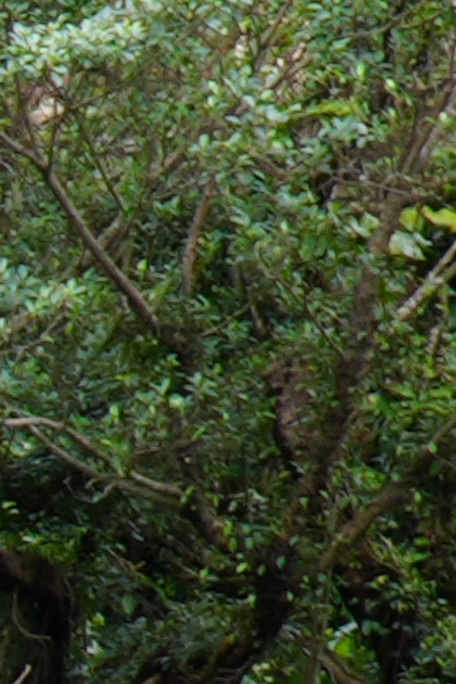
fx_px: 5836
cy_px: 1205
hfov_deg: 3.7
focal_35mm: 307
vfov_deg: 6.6
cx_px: -2447
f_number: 4.5
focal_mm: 18
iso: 100
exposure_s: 1/60
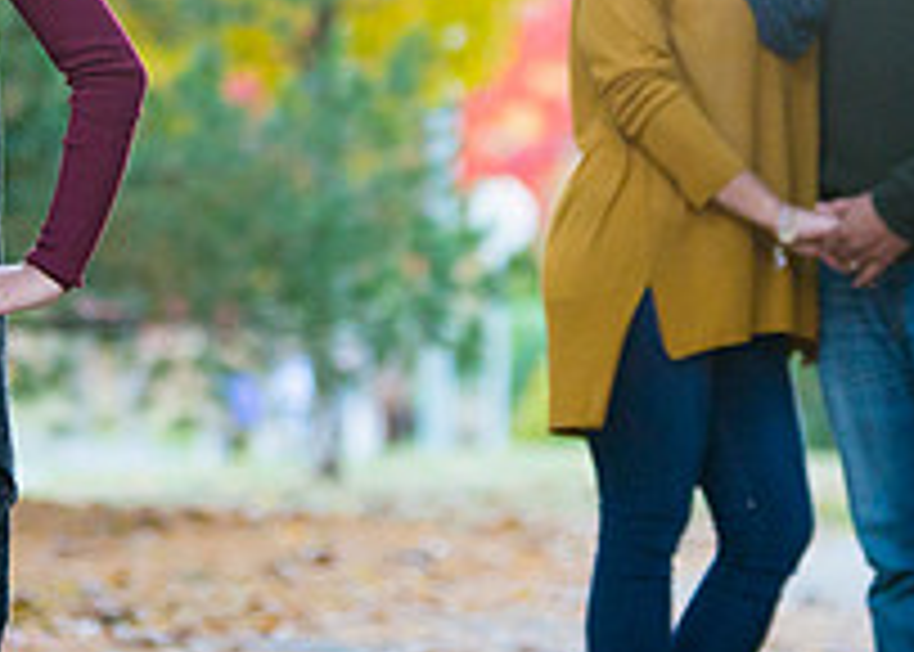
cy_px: 211
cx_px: 176
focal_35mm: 367
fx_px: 9527
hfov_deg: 5.5
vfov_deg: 3.9
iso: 1250
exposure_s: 1/640
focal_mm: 122
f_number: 3.2
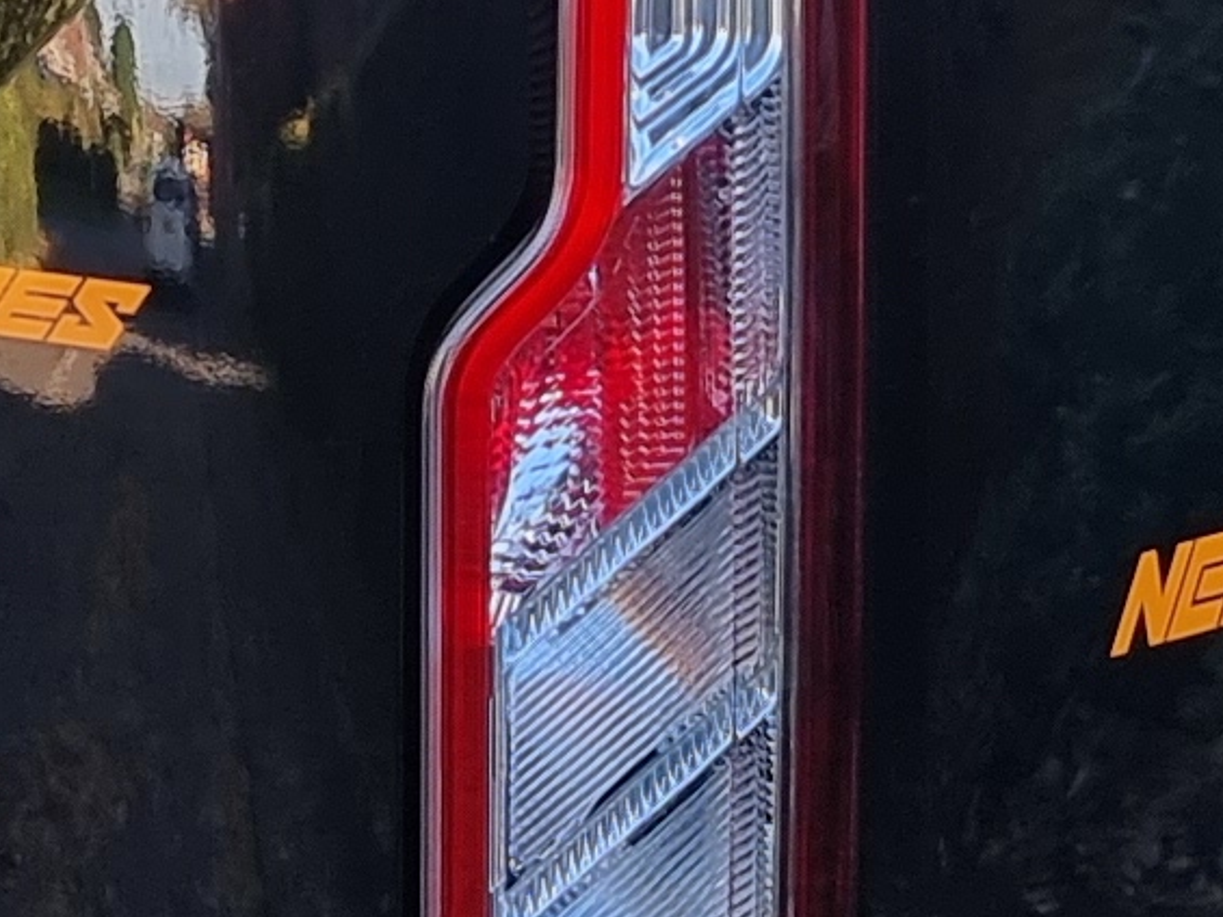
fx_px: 6007
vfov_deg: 8.7
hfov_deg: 11.6
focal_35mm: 170
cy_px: 294
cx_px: 840
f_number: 1.8
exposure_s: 1/100
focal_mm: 6.7
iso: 50
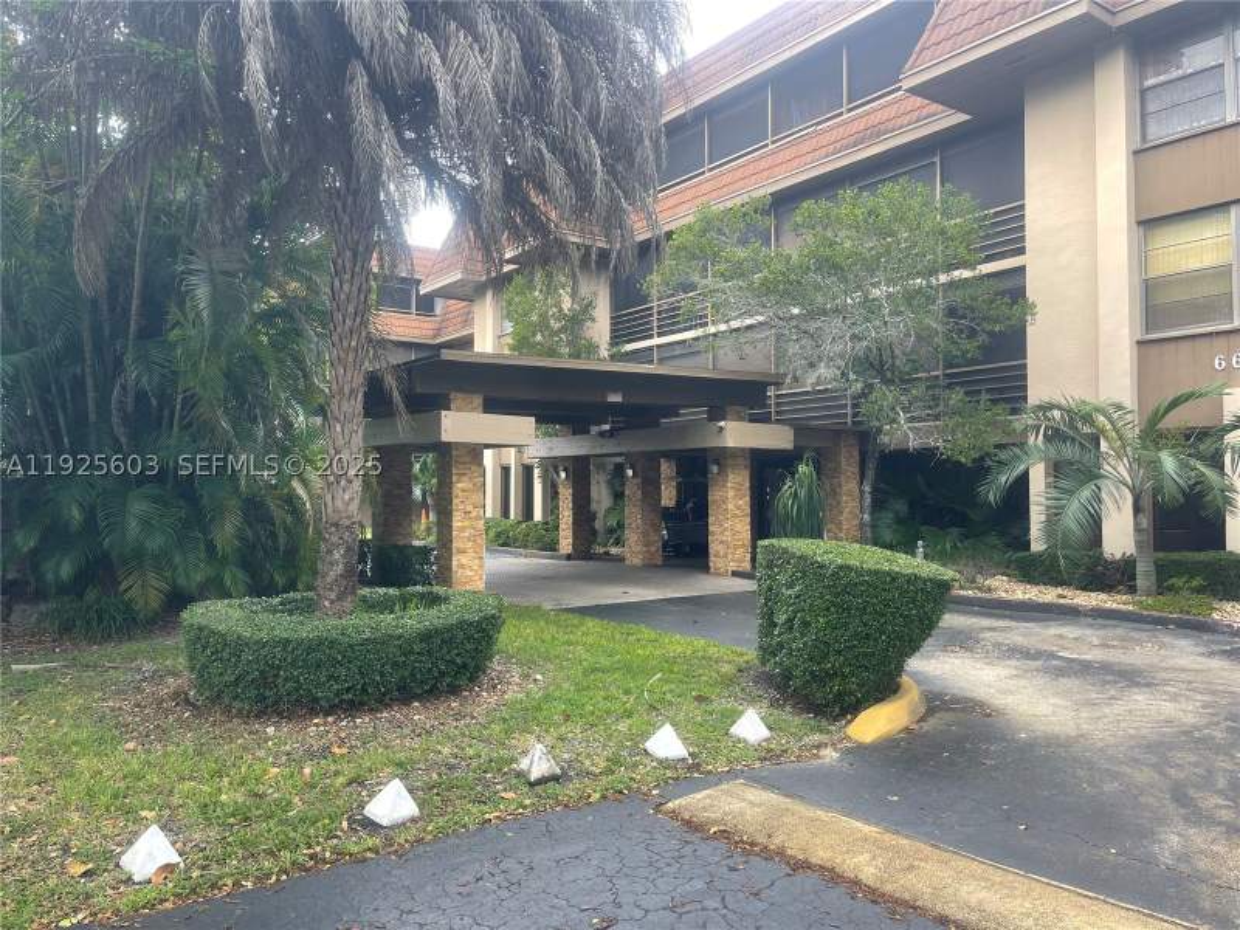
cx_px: 620
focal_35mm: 25
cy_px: 465
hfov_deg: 69.4
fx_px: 896
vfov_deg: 54.9
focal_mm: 5.1
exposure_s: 1/230
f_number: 1.6
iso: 32
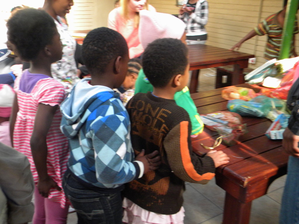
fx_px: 311
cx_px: 150
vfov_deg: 39.7
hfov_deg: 51.4
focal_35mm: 36
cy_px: 112
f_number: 3.7
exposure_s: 1/60
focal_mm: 6.4
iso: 304
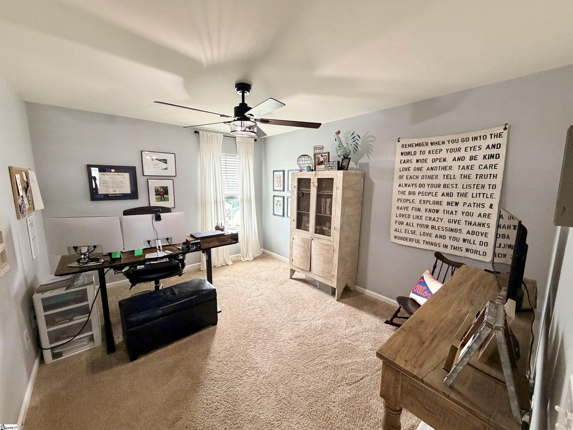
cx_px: 286
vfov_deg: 85.7
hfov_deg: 102.1
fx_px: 232
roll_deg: -0.3
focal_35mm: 14
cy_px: 215
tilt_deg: -8.7
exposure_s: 1/60
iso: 250
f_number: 2.2
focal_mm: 2.22
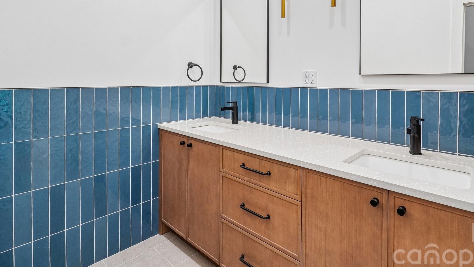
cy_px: 87
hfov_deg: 88.9
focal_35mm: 19
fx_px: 239
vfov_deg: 56.9
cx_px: 274
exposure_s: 1/20
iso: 400
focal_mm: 10
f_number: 8
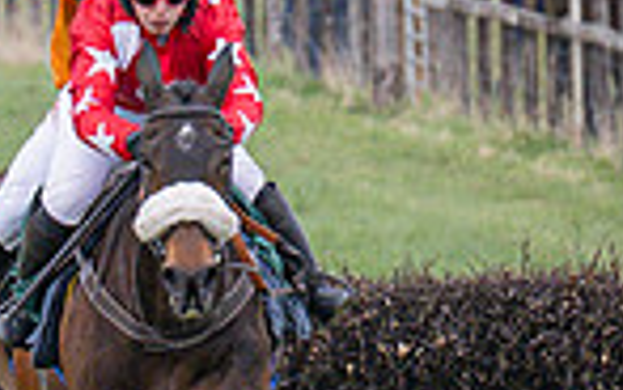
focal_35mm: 2142
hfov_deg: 1.0
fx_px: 36382
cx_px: 701
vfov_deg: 0.6
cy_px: 351
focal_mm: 190
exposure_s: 1/800
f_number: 5
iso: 400
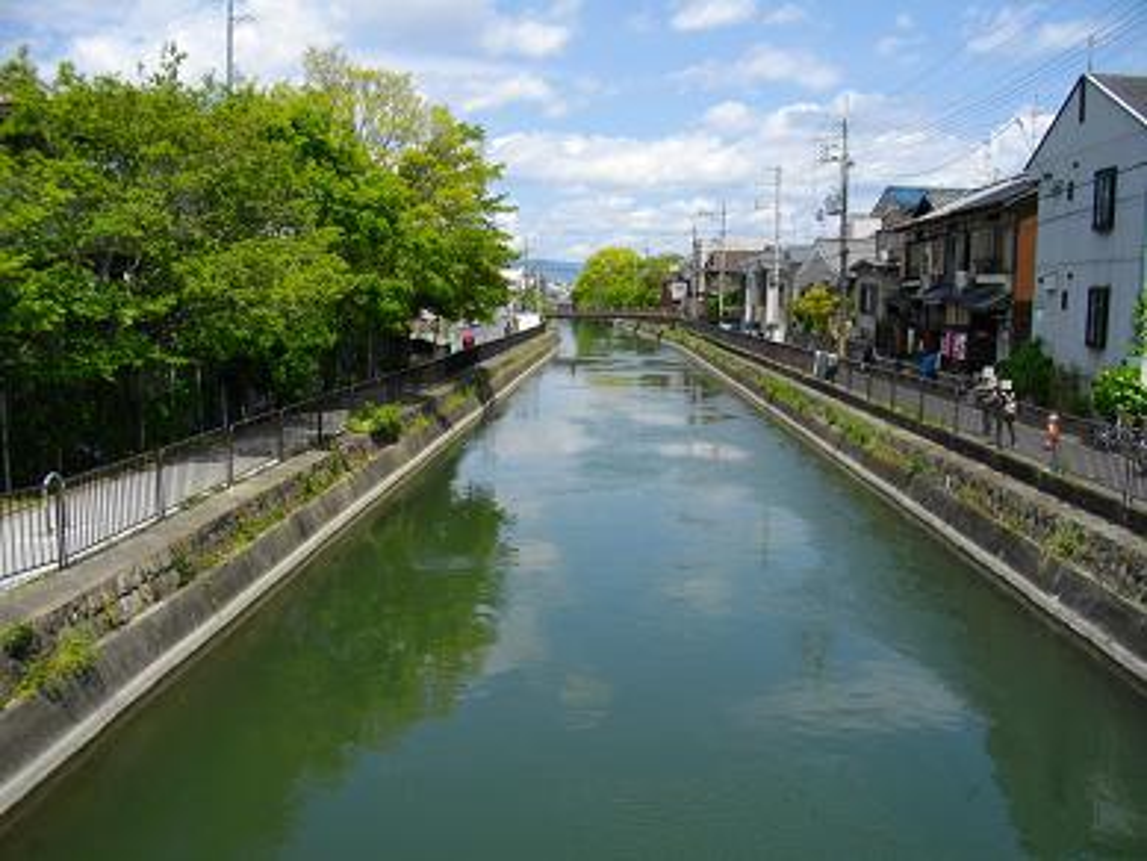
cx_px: 574
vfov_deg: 44.2
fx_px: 1061
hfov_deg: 56.8
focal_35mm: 32
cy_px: 430
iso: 100
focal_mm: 5.7
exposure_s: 1/400
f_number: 5.5
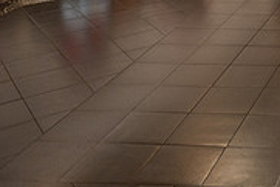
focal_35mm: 77
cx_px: 422
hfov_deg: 21.8
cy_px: -98
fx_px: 599
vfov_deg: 16.2
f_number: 3.2
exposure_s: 1/200
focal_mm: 24
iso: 800
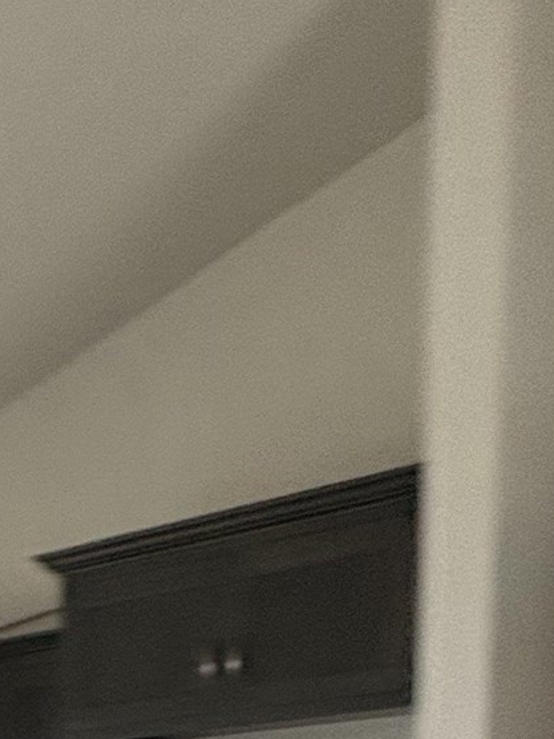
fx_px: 1238
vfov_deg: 26.5
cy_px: 1033
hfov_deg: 20.2
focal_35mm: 58
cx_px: -365
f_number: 2.2
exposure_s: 1/60
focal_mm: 2.22
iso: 250
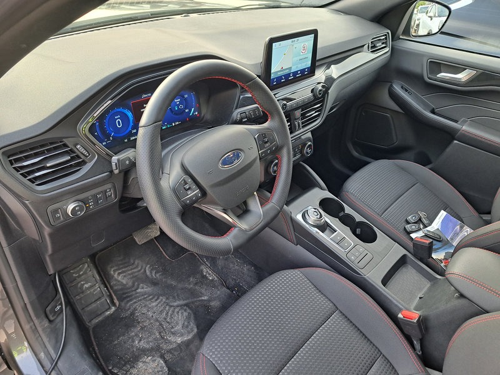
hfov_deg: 71.6
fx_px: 347
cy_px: 188
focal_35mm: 24
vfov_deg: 56.8
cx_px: 250
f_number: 1.8
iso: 64
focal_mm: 5.23
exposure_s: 1/50
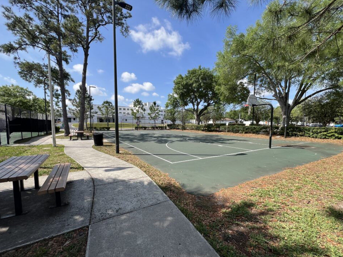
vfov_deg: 85.5
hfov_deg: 102.0
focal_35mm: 14
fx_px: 139
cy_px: 138
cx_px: 165
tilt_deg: -5.0
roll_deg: -0.9
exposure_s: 1/1410
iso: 32
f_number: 1.8
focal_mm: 1.57
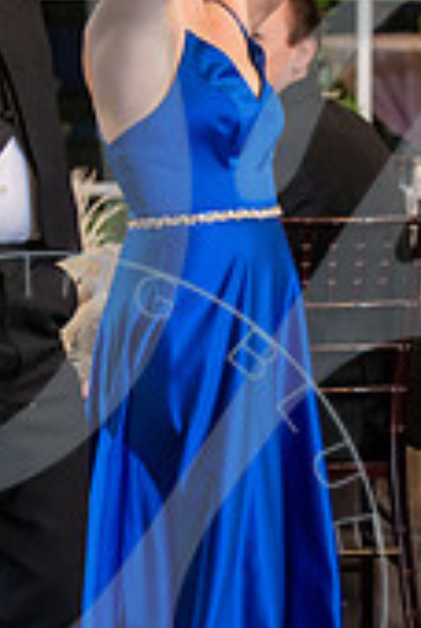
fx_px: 3966
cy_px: 314
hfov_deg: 6.1
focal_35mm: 227
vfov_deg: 9.1
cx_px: 210
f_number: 2.8
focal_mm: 86
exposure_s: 1/200
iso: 2000
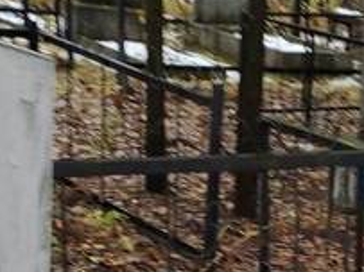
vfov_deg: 10.6
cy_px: 506
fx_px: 1377
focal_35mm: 131
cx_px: 457
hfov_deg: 14.5
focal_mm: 4.77
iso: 119
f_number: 1.75
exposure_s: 1/60
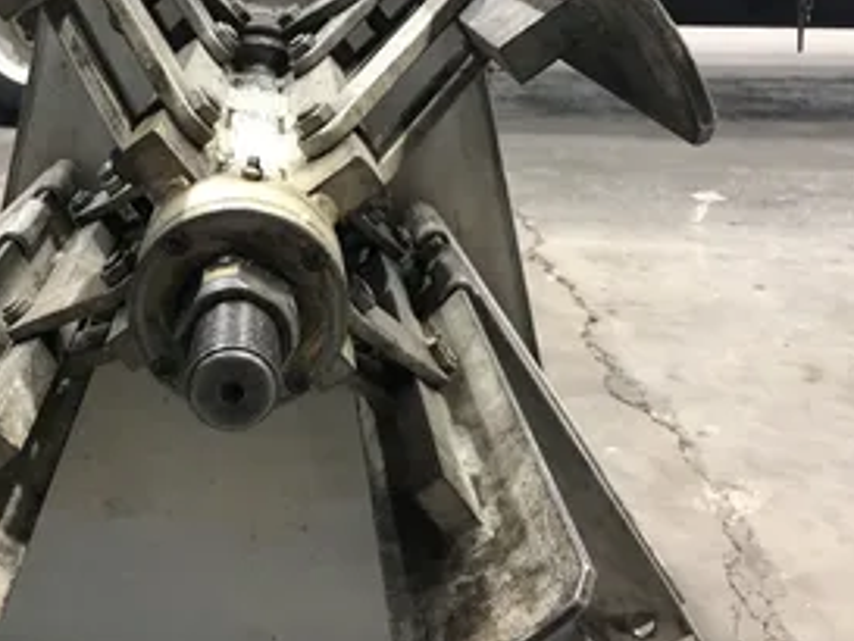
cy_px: 253
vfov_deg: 35.0
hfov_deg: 44.8
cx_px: 260
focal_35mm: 41
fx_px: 1012
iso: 50
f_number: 1.8
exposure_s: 1/15
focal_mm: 4
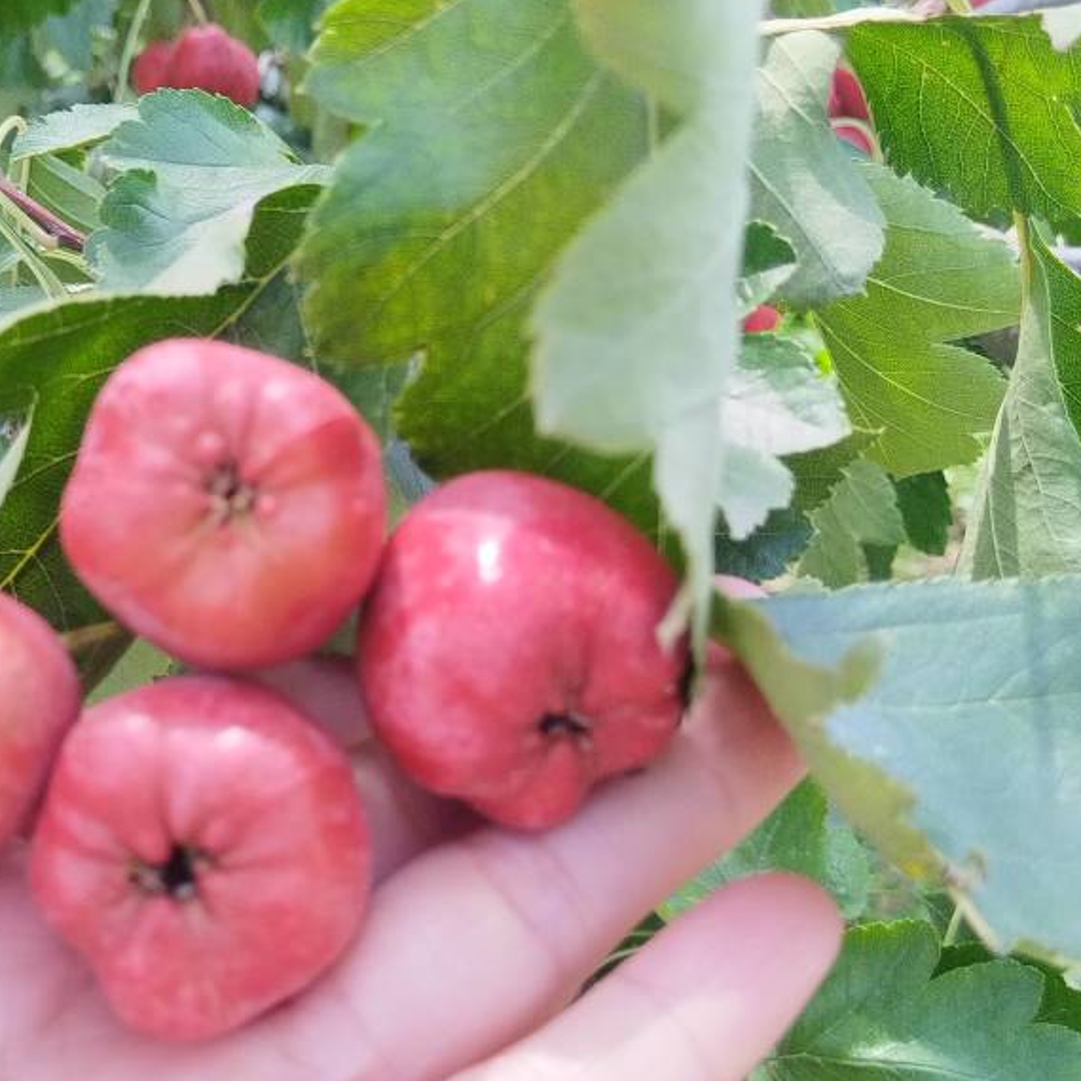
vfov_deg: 39.2
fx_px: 1519
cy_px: 566
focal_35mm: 43
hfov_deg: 38.7
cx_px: 351
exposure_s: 1/184
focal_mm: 4.95
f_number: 1.9
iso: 100
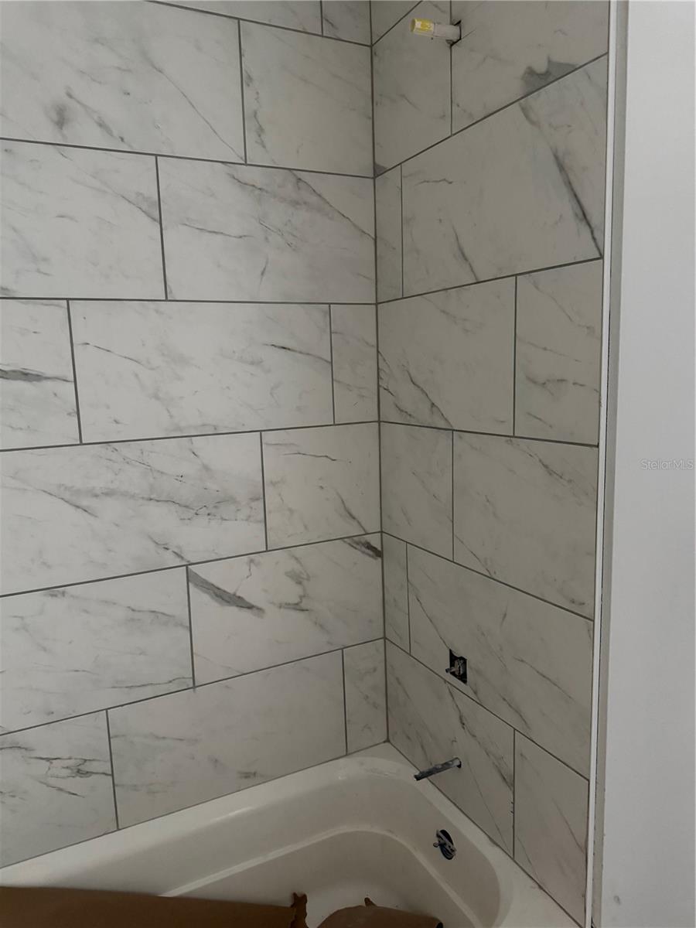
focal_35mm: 24
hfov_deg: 56.8
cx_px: 348
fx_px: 643
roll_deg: +1.5
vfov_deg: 71.6
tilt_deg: -7.8
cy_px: 464
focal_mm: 6.76
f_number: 1.78
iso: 800
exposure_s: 1/40
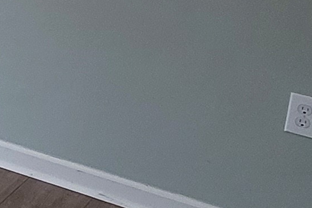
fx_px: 849
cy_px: -117
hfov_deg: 14.6
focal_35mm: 98
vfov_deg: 13.1
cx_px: -410
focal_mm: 2.2
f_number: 2.2
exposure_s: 1/60
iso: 160
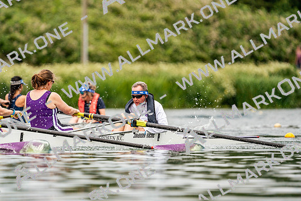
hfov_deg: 3.2
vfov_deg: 2.1
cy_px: 100
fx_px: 5402
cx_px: 133
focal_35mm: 646
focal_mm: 576
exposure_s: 1/2000
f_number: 6.3
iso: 400
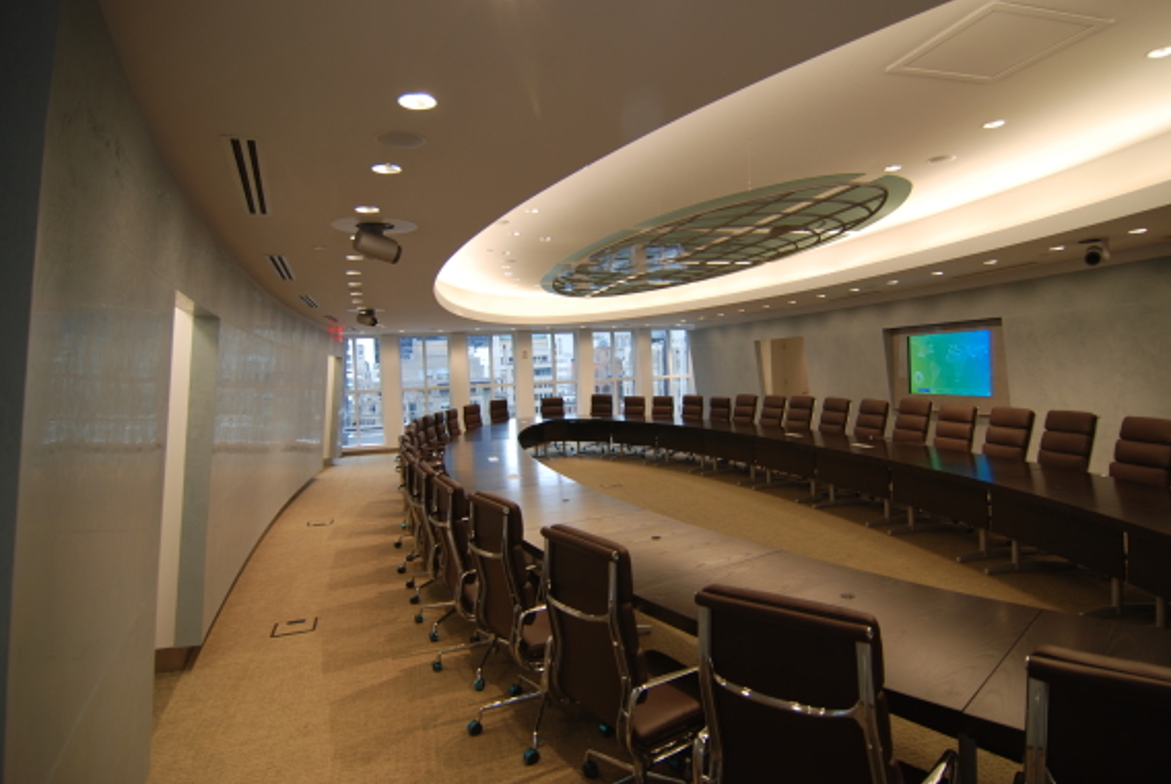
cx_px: 602
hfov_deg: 86.8
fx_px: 619
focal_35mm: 19
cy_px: 383
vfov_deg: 64.7
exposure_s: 1/13
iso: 100
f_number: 4
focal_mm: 12
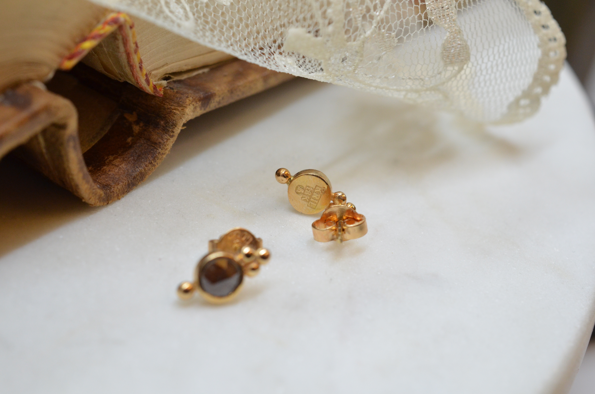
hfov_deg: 33.5
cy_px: 197
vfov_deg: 22.5
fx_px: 990
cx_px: 298
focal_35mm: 60
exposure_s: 1/125
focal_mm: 40
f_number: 9
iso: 1000
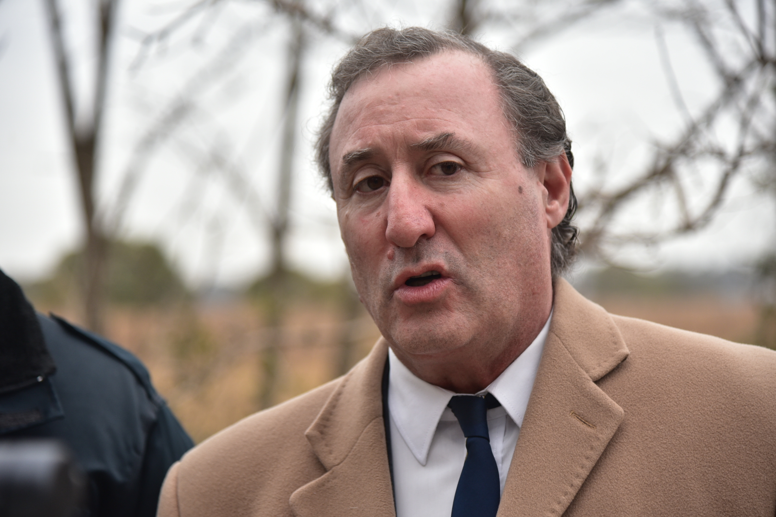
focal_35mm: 112
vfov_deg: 12.2
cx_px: 388
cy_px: 258
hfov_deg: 18.3
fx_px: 2414
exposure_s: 1/500
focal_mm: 112
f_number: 4
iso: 640
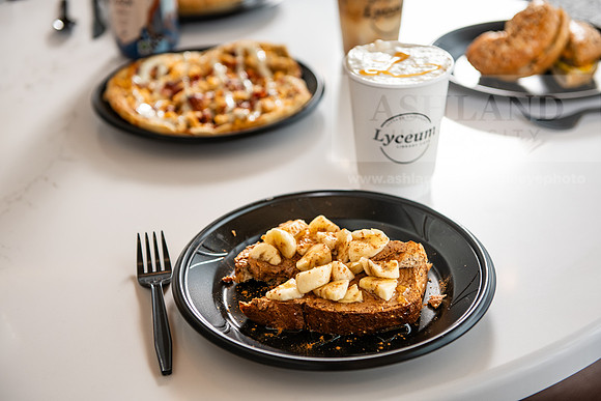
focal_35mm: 62
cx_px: 300
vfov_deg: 21.9
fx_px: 1035
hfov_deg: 32.4
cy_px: 200
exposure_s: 1/200
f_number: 4
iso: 400
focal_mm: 62
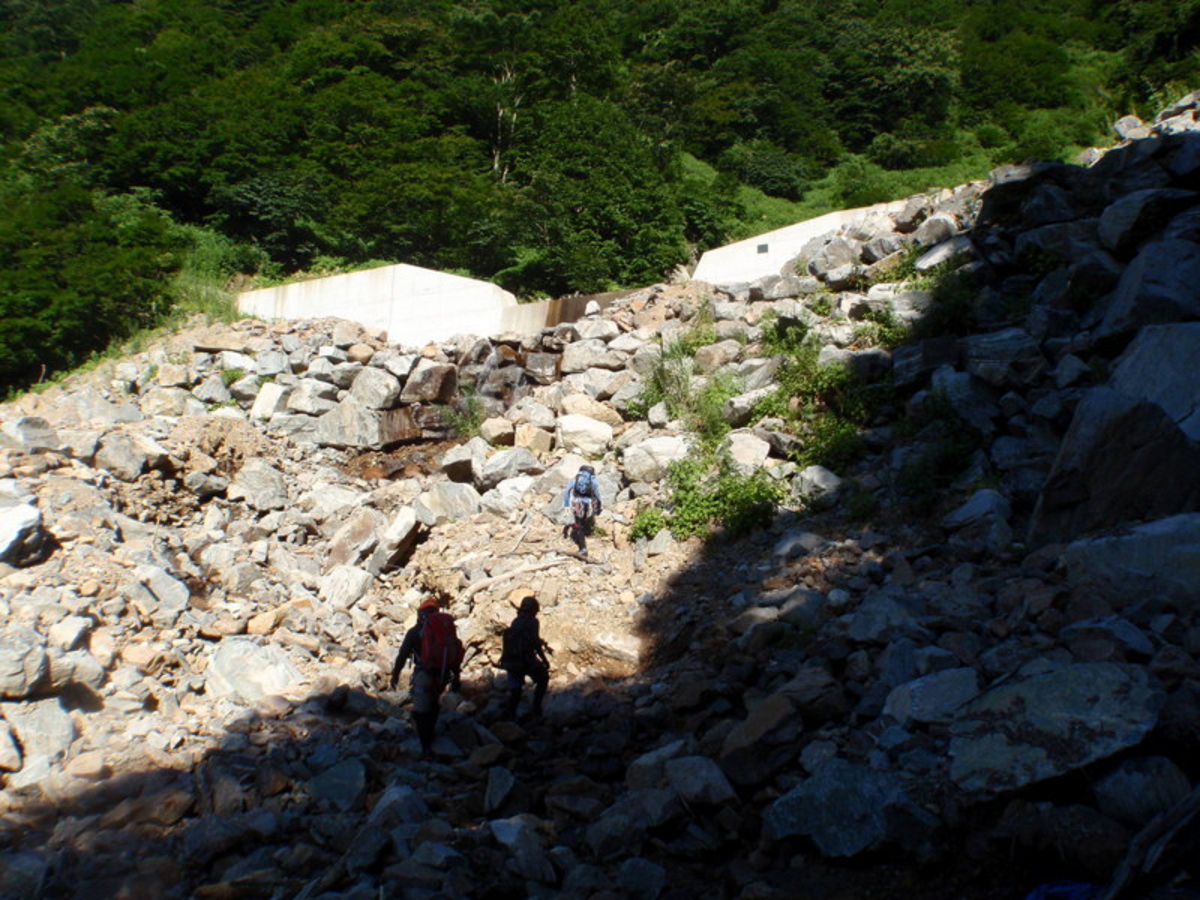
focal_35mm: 28
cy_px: 450
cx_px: 600
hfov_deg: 63.4
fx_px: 971
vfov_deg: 49.7
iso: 64
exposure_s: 1/320
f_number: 4
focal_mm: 5
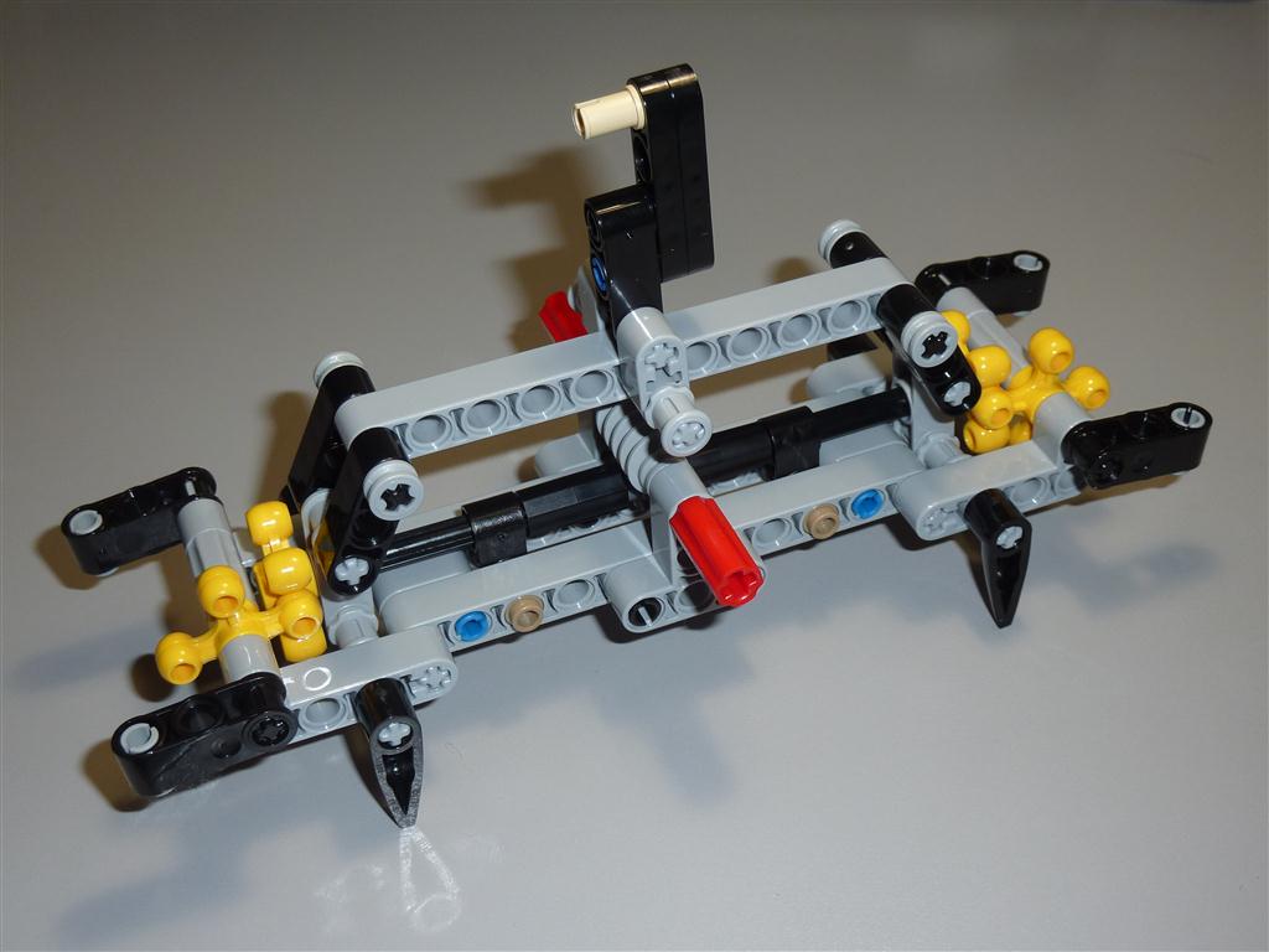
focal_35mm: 48
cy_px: 476
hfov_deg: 39.7
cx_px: 634
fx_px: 1760
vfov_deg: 30.3
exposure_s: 1/30
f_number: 4
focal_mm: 7.9
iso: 100
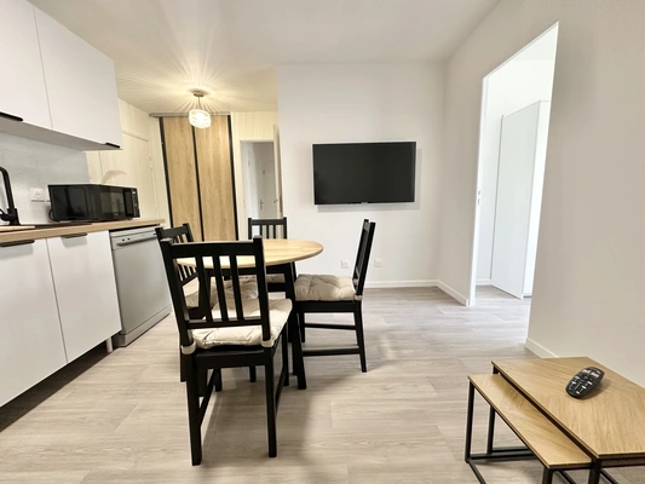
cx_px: 322
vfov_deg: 85.7
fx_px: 261
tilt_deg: -7.3
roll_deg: +1.6
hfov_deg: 102.1
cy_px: 242
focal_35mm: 14
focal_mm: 2.22
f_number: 2.2
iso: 200
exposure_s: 1/50
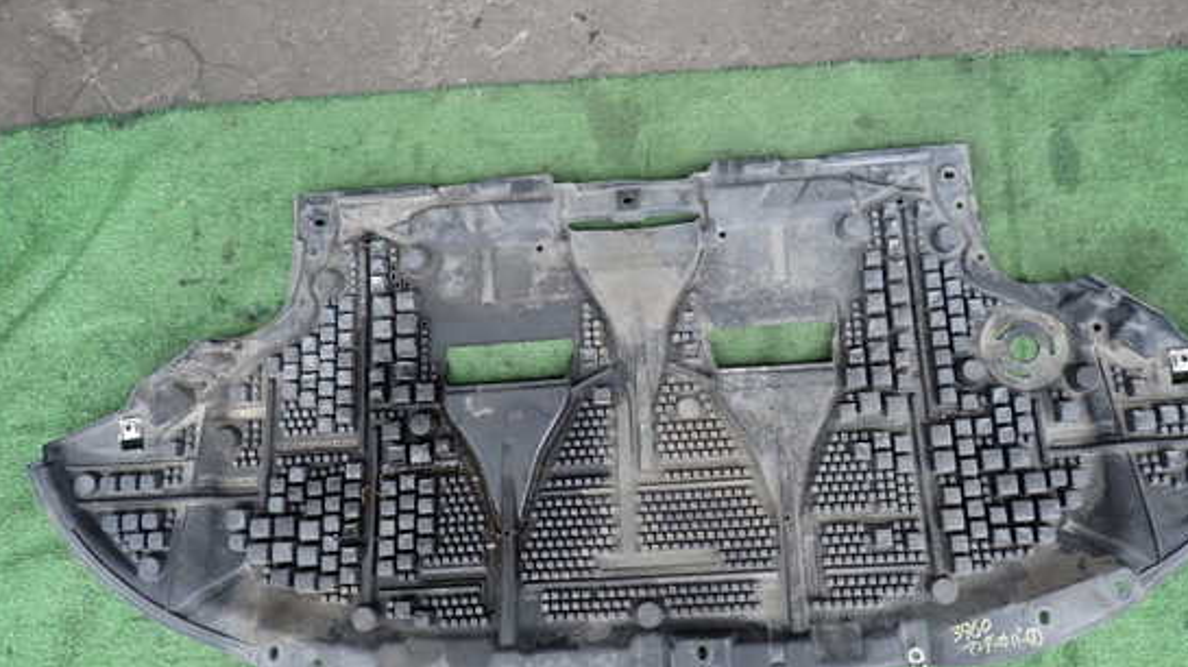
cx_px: 632
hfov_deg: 64.3
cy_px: 360
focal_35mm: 30
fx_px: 945
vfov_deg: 38.9
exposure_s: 1/100
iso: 200
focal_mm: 4.5
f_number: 2
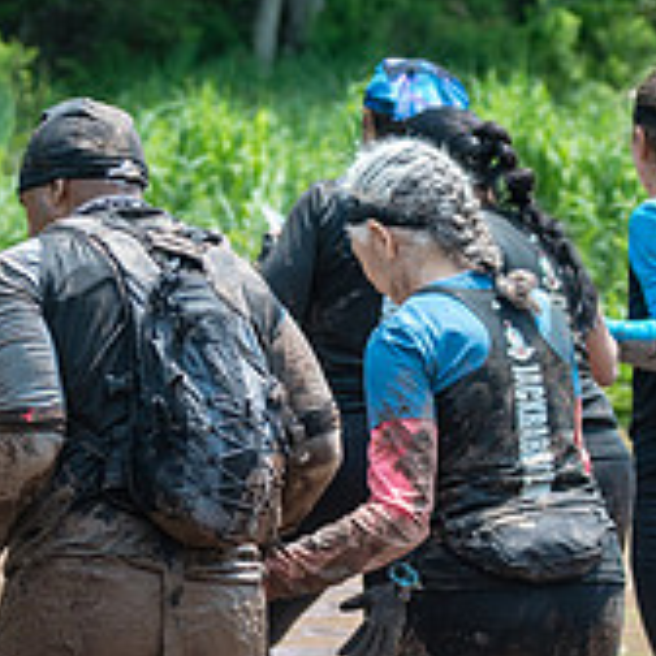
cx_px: 150
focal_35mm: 261
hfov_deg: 6.7
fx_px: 5596
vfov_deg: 6.7
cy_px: 471
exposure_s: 1/1250
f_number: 4
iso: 400
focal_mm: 80
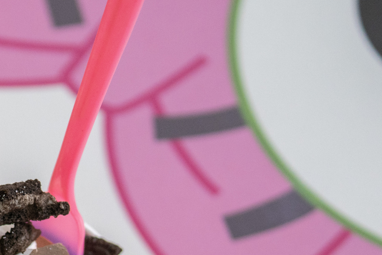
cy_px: 238
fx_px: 4838
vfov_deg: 3.0
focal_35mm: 456
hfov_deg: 4.5
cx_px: -222
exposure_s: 1/3200
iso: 800
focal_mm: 102
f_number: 2.8
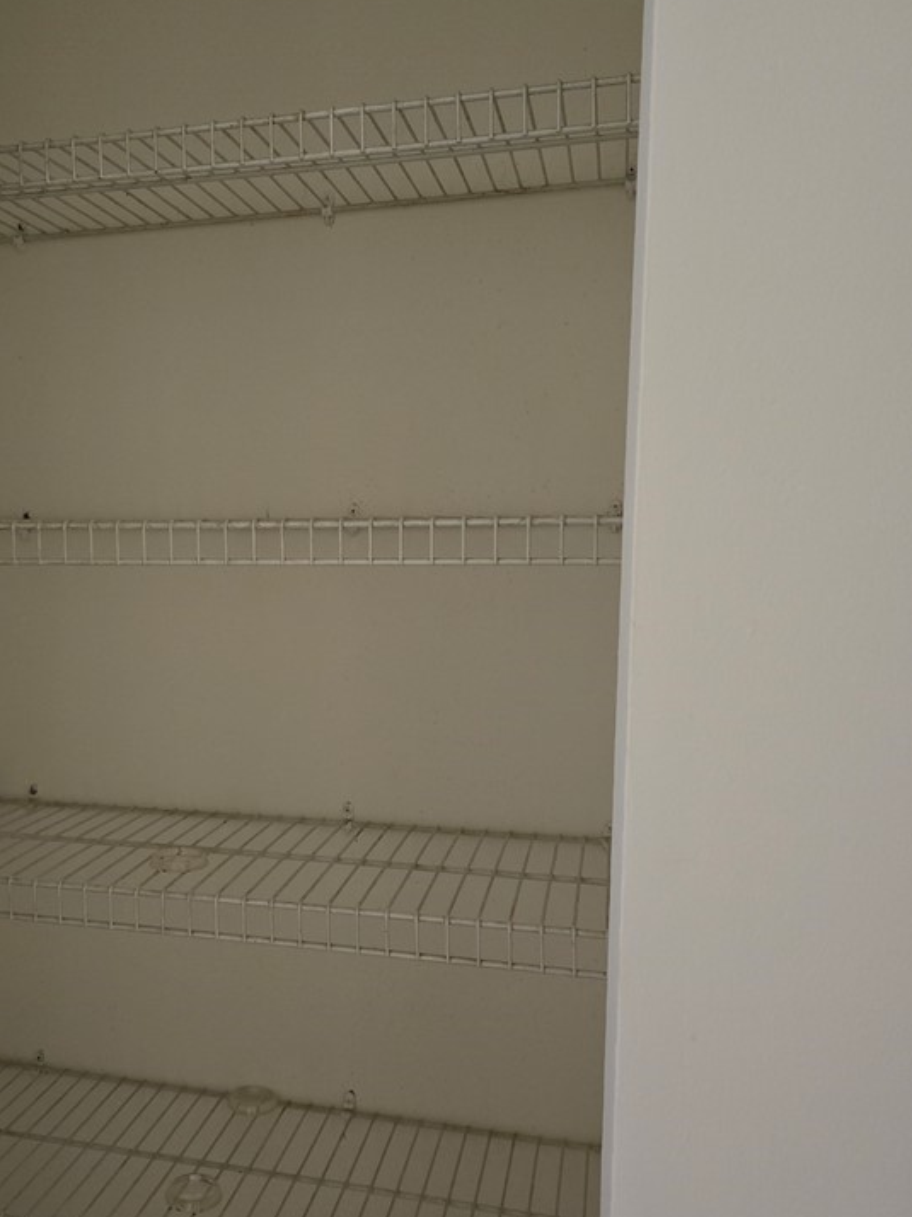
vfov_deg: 55.4
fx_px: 1160
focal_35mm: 33
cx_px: 256
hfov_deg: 41.9
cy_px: 629
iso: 800
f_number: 1.7
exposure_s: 1/60
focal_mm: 6.3
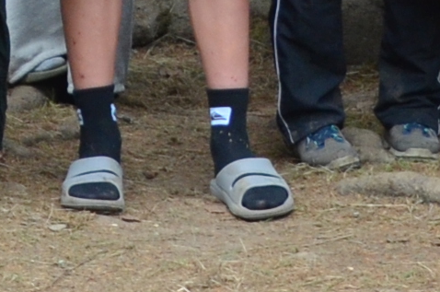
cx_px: 440
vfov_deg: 4.6
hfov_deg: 7.1
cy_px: -415
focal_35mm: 290
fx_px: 3537
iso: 720
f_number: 4
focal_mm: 25
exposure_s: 1/60
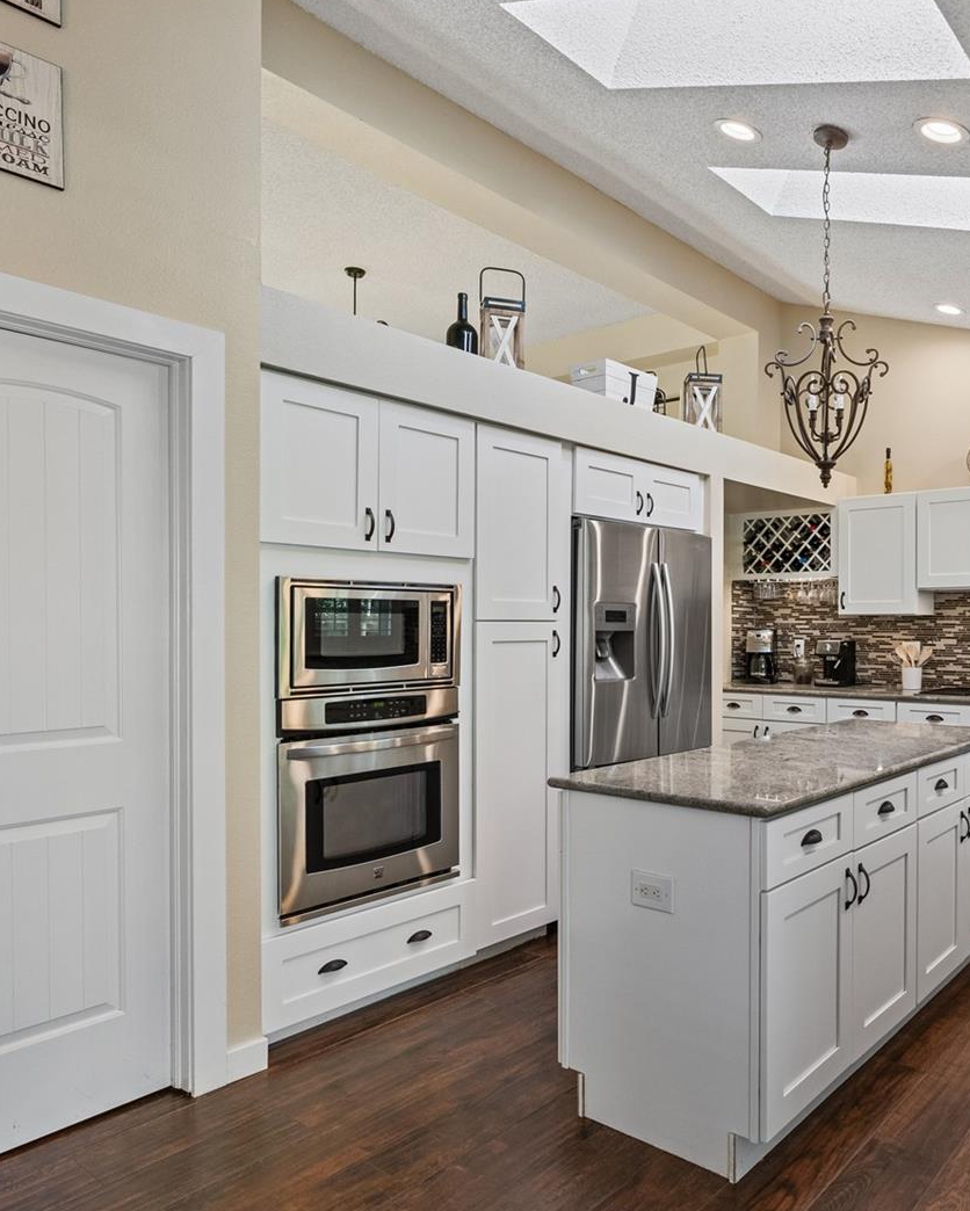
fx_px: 866
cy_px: 604
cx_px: 708
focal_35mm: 24
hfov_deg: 56.1
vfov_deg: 69.9
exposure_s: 1/15
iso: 250
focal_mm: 11.2
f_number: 8
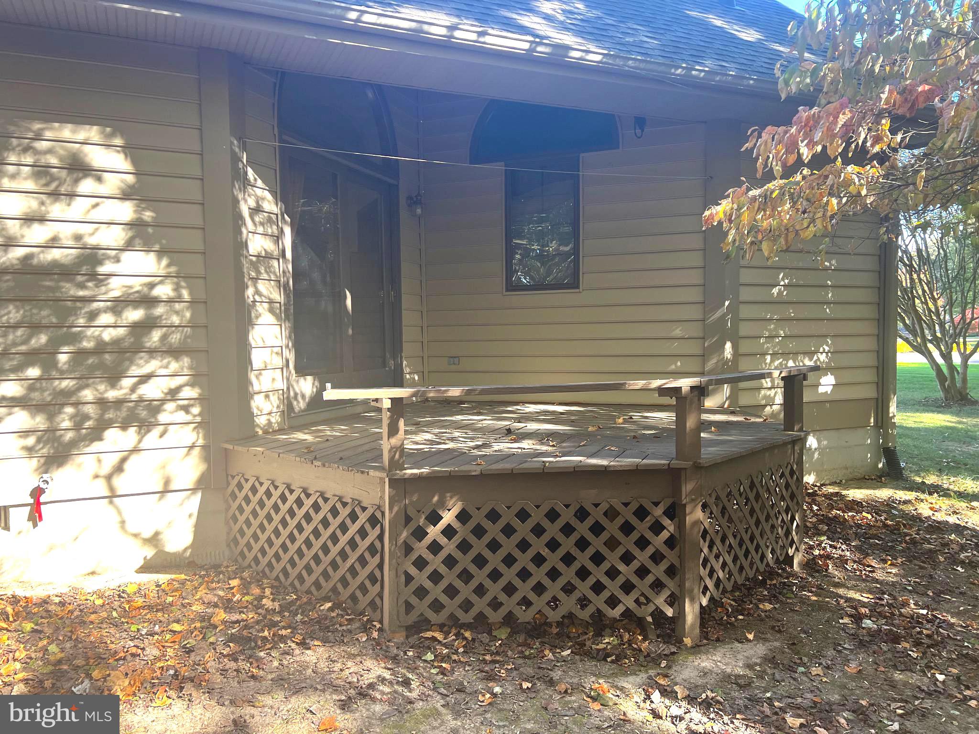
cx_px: 490
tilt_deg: -2.9
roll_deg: +1.2
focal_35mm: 26
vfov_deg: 53.1
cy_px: 367
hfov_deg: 67.3
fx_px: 735
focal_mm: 5.7
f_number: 1.5
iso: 64
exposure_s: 1/162
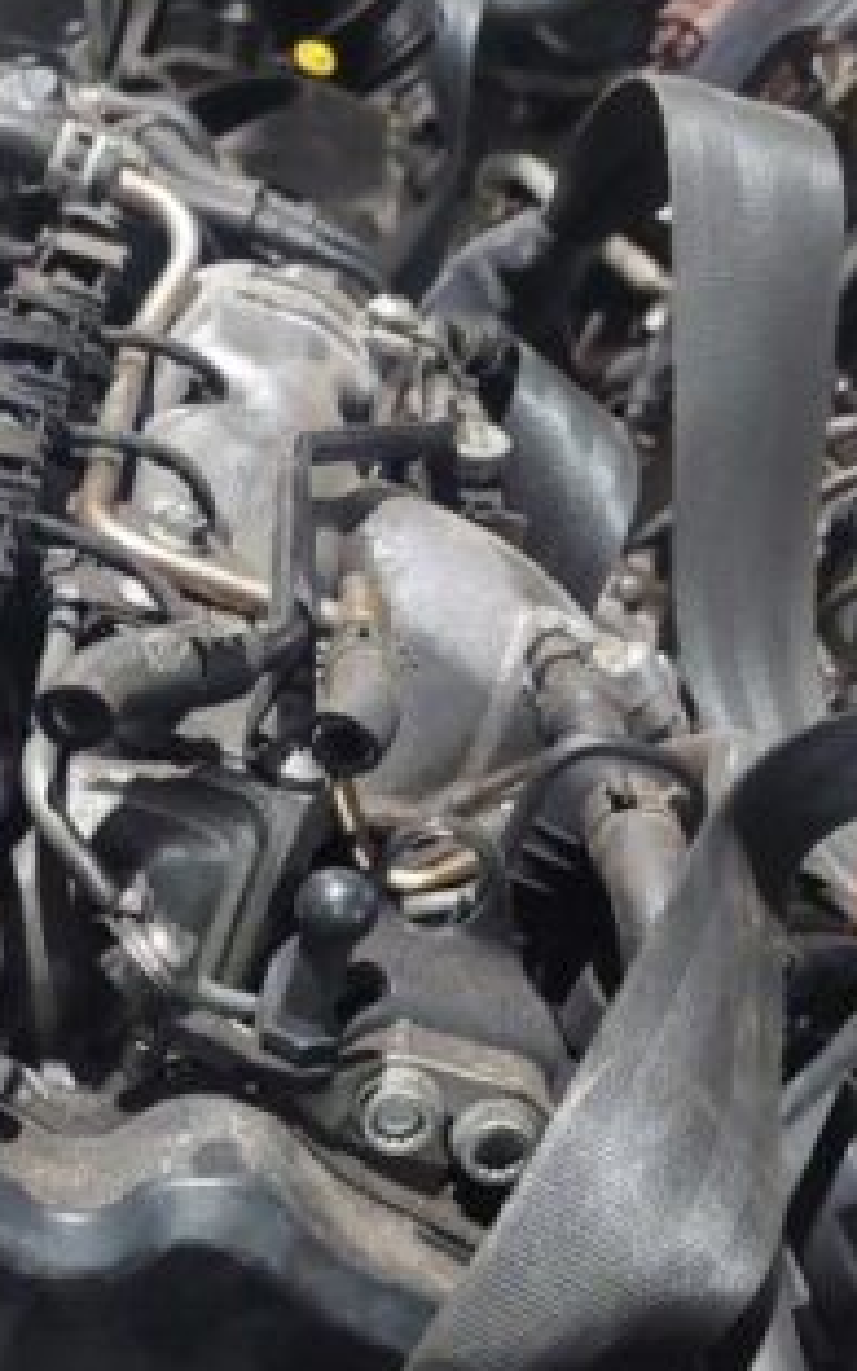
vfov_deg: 28.5
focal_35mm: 68
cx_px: -127
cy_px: 1345
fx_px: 2541
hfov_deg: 18.3
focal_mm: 5.23
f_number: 1.8
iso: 400
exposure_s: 1/25
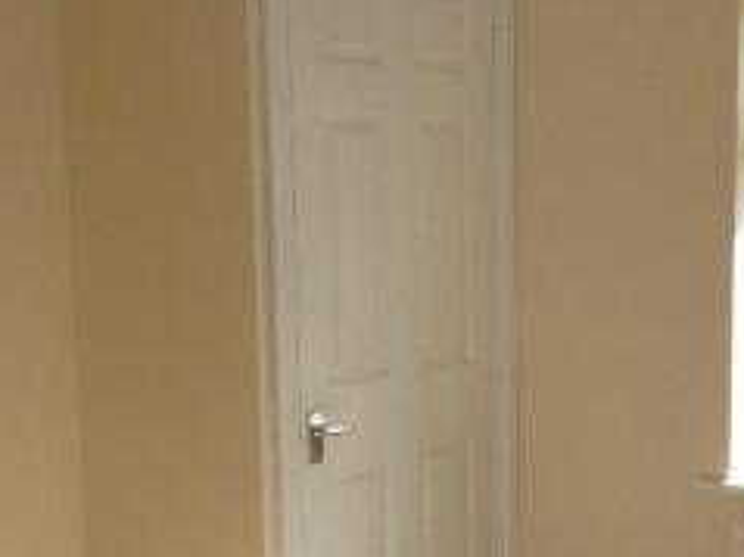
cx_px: 350
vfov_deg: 23.8
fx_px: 1310
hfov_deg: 31.7
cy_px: 397
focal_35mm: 61
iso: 100
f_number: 4
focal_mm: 4.1
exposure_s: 1/200
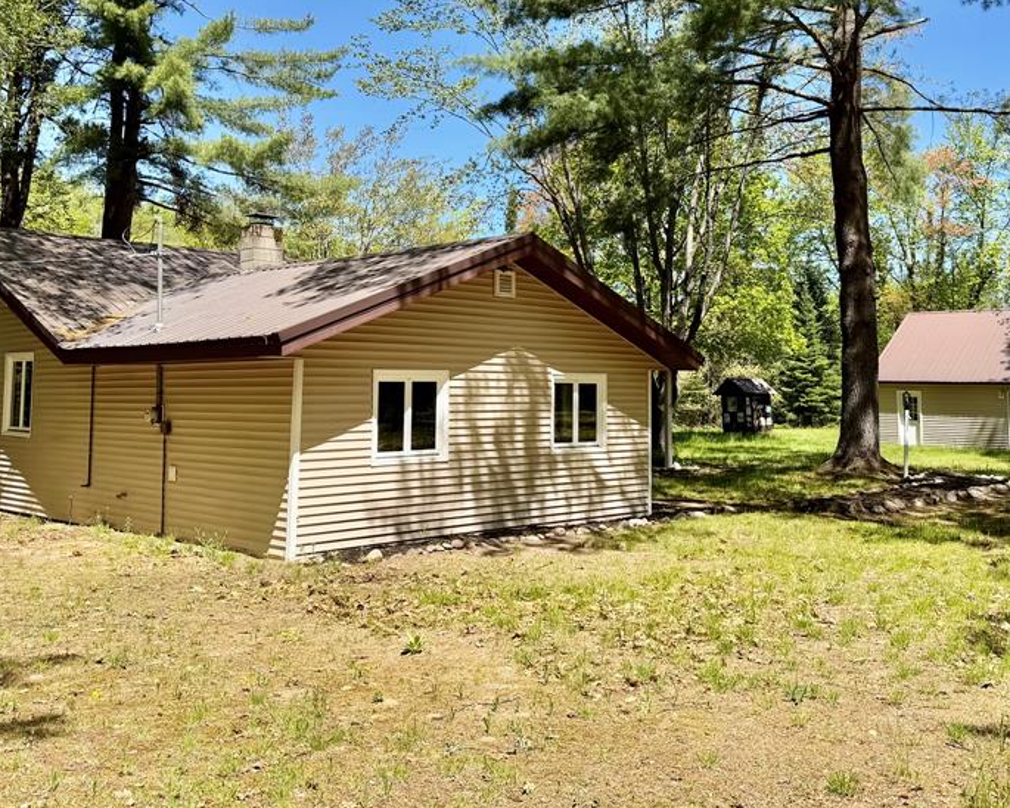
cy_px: 301
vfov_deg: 41.9
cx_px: 562
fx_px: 1046
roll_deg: -0.1
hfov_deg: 51.4
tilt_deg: +5.1
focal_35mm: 35
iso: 80
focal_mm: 6.76
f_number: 1.78
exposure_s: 1/2801
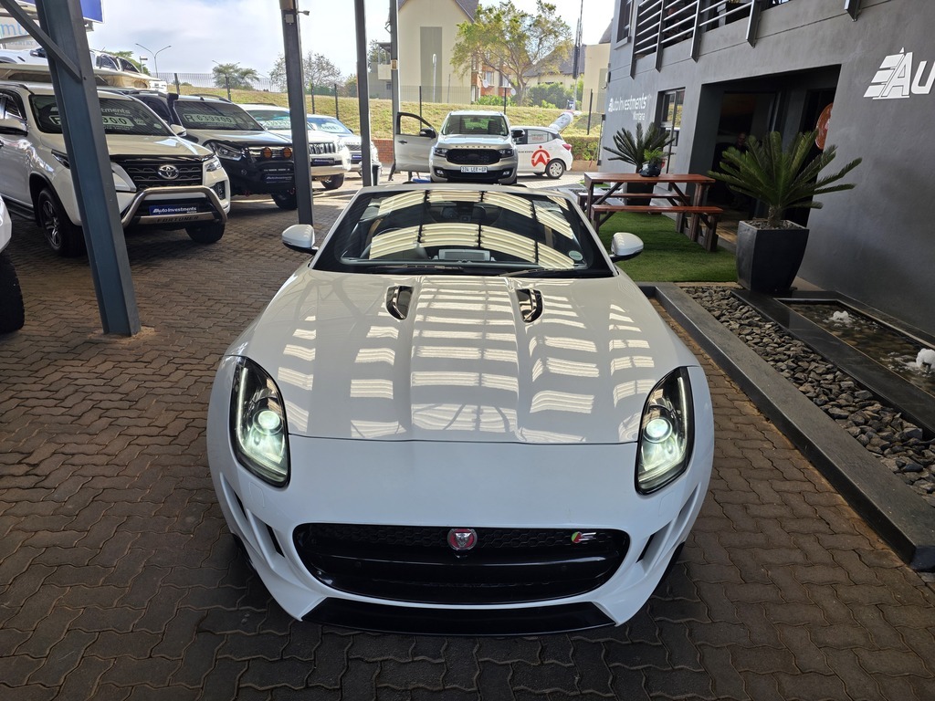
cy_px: 350
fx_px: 621
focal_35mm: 23
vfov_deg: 58.9
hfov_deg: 73.9
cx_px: 468
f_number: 1.7
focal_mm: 6.25
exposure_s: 1/106
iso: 12
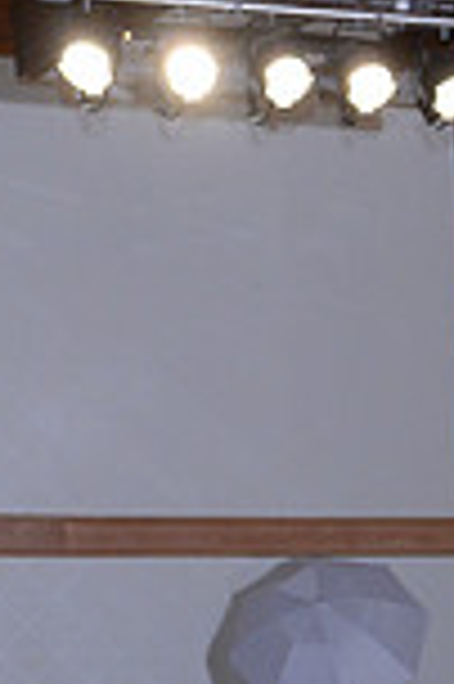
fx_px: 3621
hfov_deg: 7.0
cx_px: 766
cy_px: 1228
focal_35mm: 191
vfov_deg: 10.2
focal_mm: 50
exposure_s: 1/250
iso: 1250
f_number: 5.6
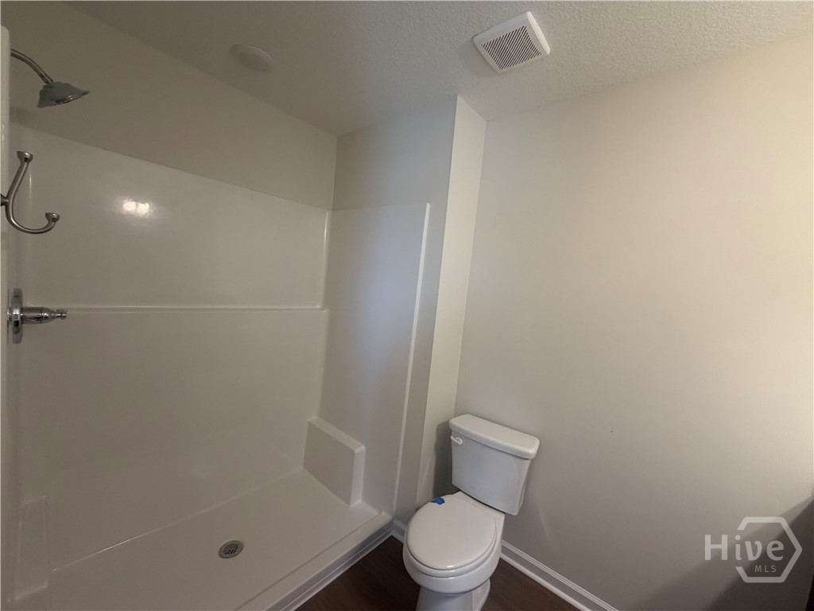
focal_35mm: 14
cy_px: 306
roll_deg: -5.1
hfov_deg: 102.1
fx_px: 329
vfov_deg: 85.7
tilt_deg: -4.0
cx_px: 407
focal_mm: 2.22
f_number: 2.2
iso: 200
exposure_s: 1/60
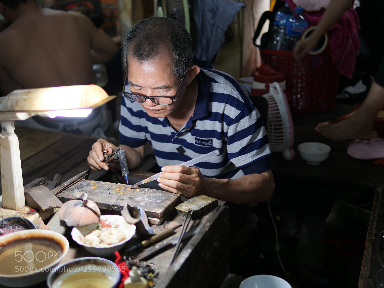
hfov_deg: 38.2
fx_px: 555
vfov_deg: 29.1
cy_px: 144
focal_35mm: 50
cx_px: 192
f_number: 1.4
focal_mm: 25
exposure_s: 1/60
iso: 200
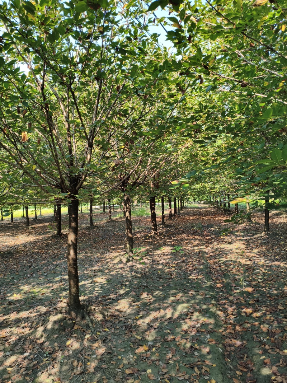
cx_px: 144
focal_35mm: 26
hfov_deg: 53.1
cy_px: 192
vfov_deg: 67.3
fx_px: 287
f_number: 1.5
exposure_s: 1/515
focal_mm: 4.94
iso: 80
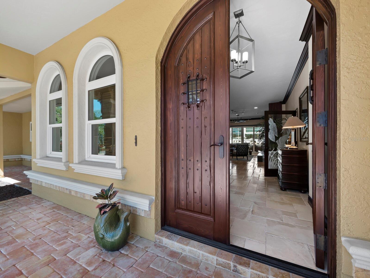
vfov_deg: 85.7
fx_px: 150
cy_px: 139
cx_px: 185
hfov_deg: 102.0
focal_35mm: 14
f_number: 11
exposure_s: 1/13
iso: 400
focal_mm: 7
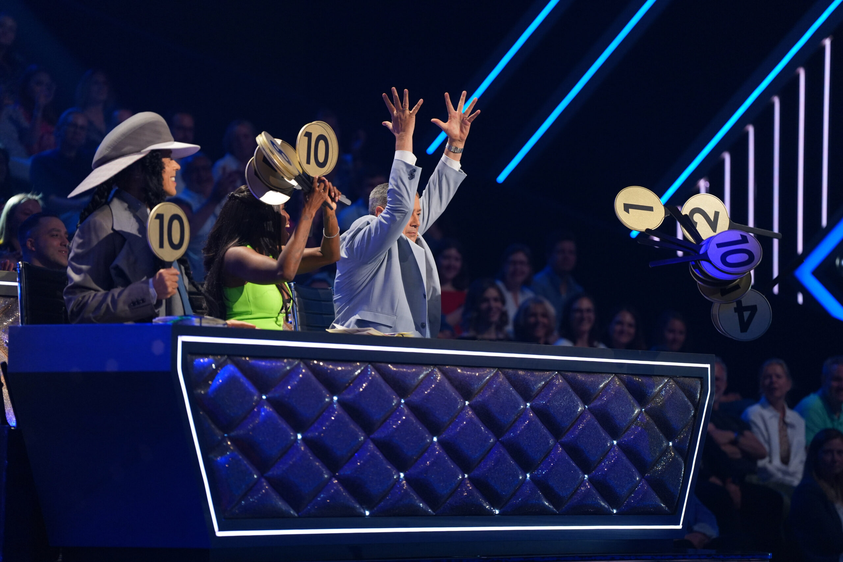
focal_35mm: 167
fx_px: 3911
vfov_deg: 8.2
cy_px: 281
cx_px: 422
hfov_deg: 12.3
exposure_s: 1/640
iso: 2000
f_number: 2.8
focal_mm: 167
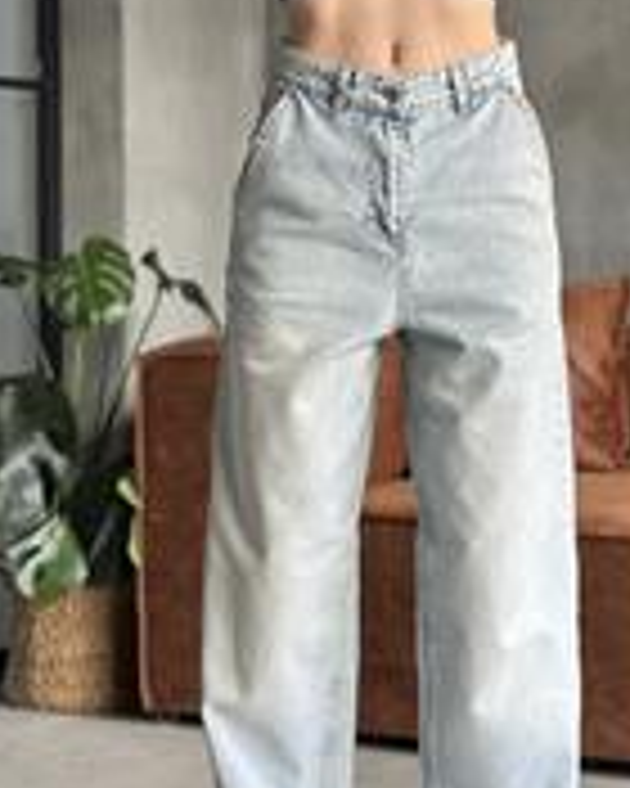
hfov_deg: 13.5
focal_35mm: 114
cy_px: 203
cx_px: 346
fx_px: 2657
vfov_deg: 16.8
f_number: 1.78
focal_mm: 6.86
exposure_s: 1/61
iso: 125
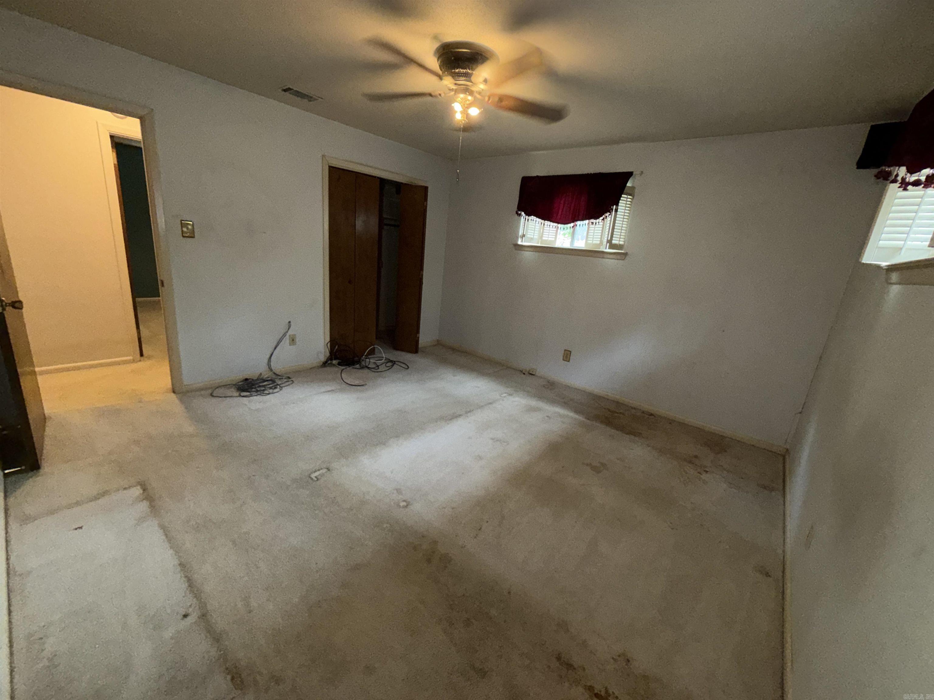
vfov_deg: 85.7
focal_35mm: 14
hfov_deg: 102.1
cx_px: 467
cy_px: 350
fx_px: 378
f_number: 2.2
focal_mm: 2.22
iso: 160
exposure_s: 1/60
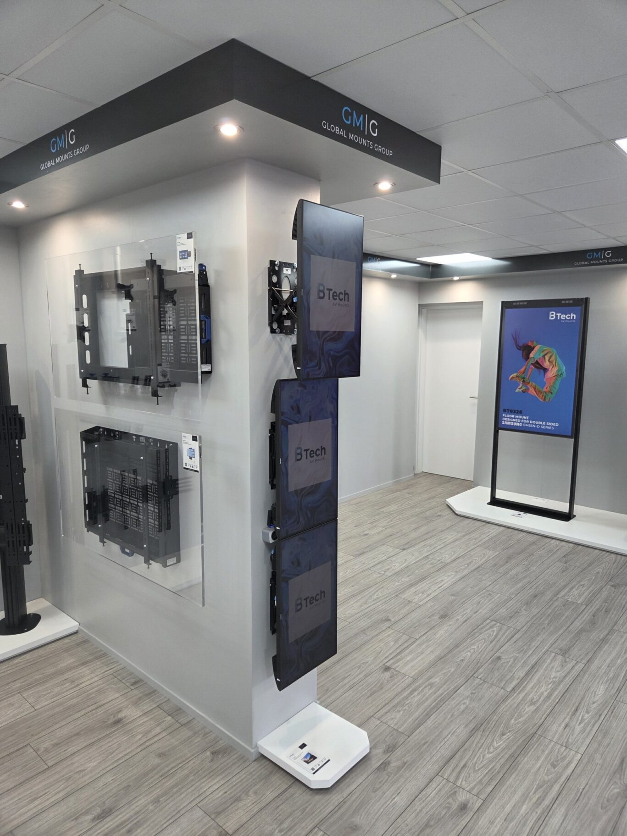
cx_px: 314
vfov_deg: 73.9
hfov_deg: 58.9
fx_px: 556
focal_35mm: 23
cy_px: 418
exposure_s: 1/100
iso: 100
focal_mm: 5.4
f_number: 1.8
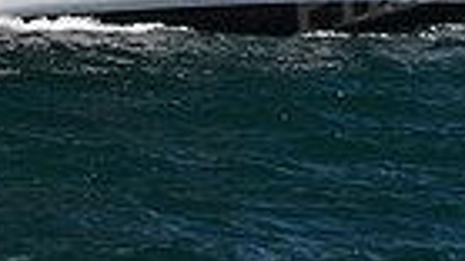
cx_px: 115
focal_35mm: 307
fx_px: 3783
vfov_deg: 3.8
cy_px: -515
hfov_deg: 7.0
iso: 250
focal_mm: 70
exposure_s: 1/800
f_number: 5
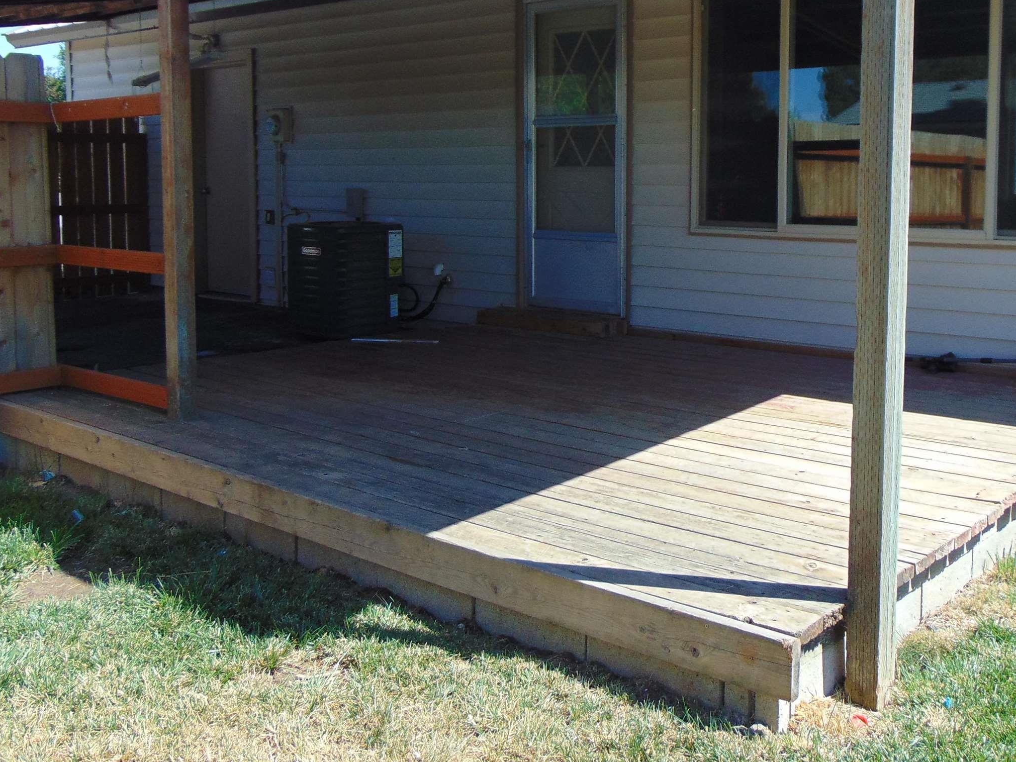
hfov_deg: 48.9
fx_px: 1115
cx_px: 553
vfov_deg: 37.3
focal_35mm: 38
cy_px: 255
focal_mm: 4.5
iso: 80
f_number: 3
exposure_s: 1/500
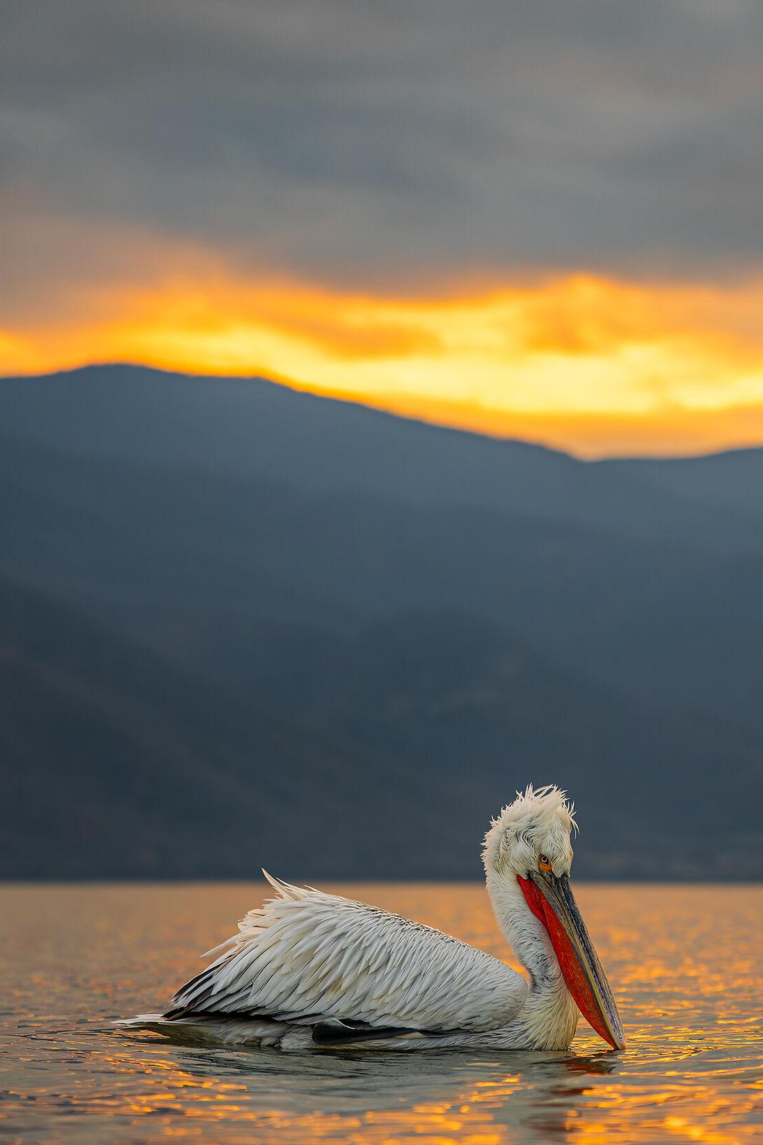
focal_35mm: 175
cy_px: 806
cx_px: 464
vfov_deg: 11.7
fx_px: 5564
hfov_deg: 7.8
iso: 400
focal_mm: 120
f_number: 4
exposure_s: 1/1000
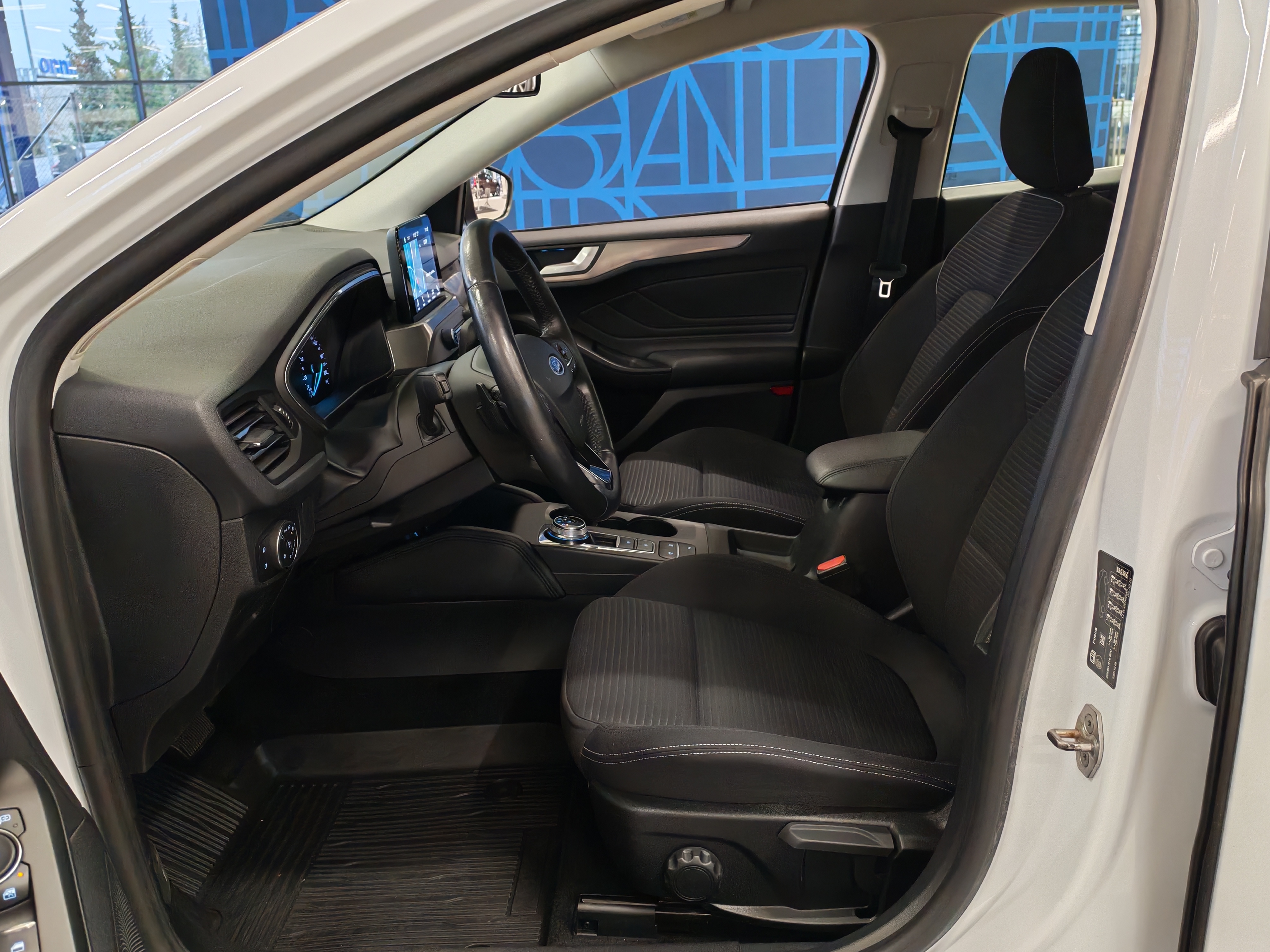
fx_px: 1137
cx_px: 635
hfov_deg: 58.4
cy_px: 476
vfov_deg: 45.4
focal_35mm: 31
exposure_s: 1/100
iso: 1000
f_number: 1.9
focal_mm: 6.12
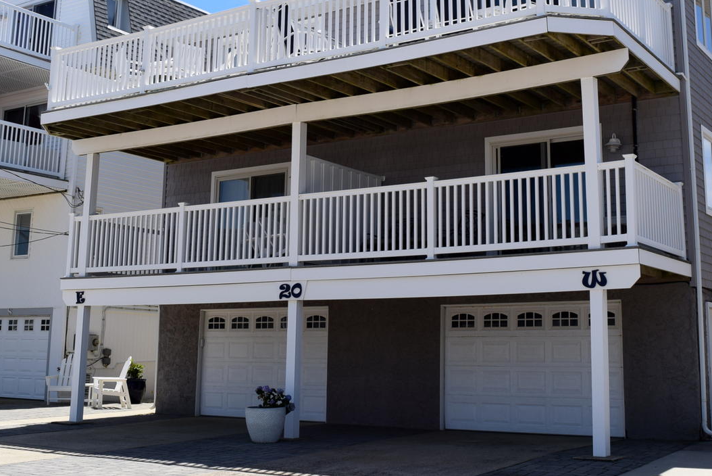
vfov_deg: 29.0
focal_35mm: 46
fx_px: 910
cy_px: 150
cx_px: 402
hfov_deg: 42.6
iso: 200
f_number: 10
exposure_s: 1/400
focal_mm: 20
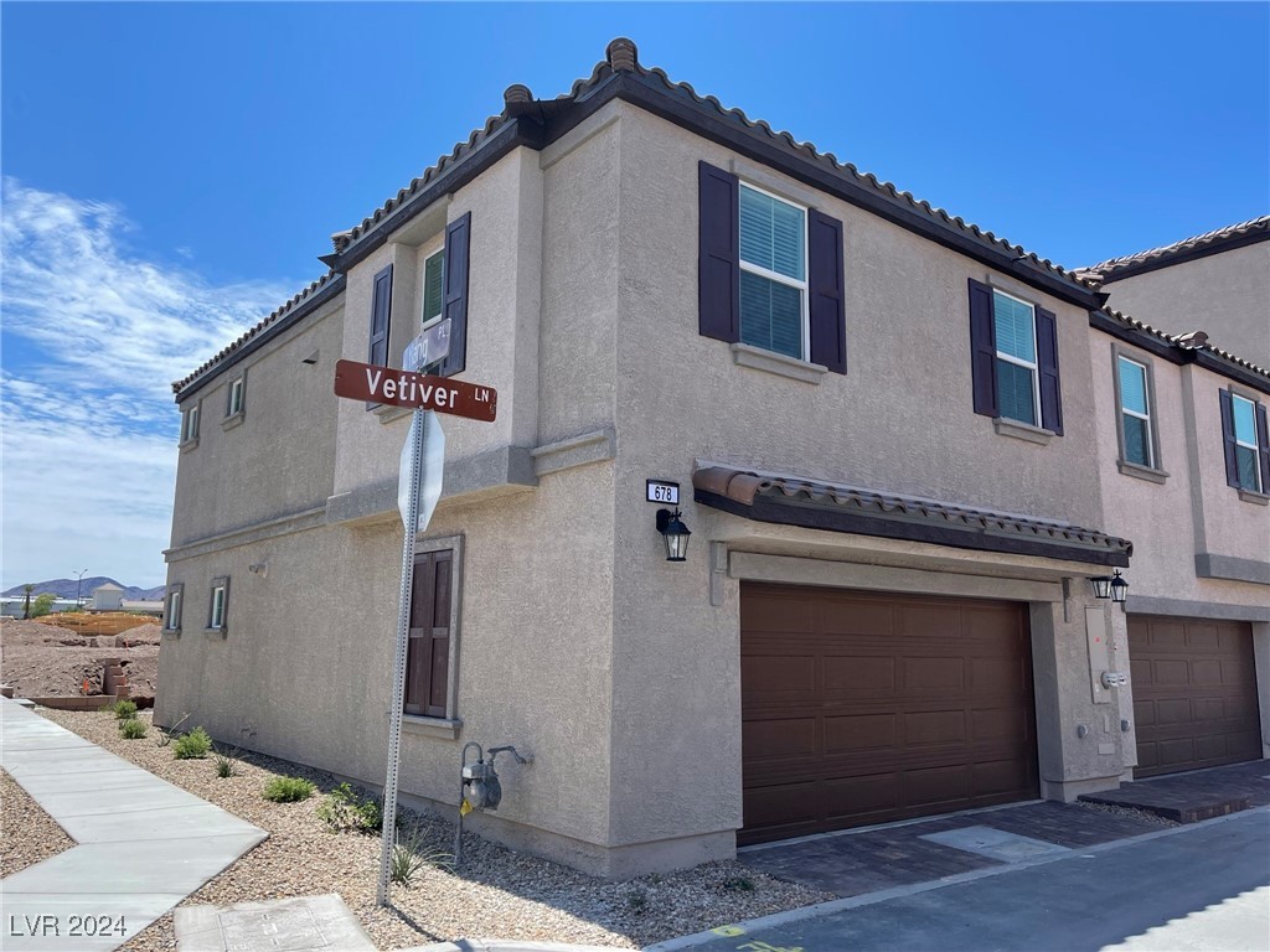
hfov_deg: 67.3
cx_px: 635
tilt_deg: +11.5
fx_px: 954
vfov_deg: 53.1
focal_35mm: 26
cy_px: 476
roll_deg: +2.0
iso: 32
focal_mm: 5.1
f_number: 1.6
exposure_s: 1/2660
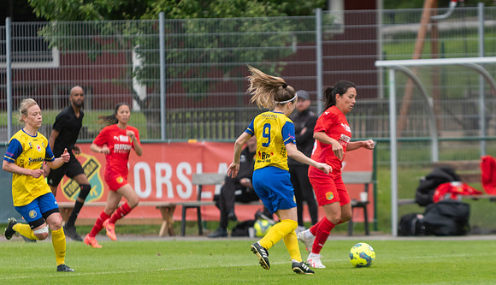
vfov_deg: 2.2
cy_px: 166
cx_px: 328
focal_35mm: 571
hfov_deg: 3.8
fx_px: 7554
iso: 320
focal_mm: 200
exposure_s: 1/1250
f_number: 3.2
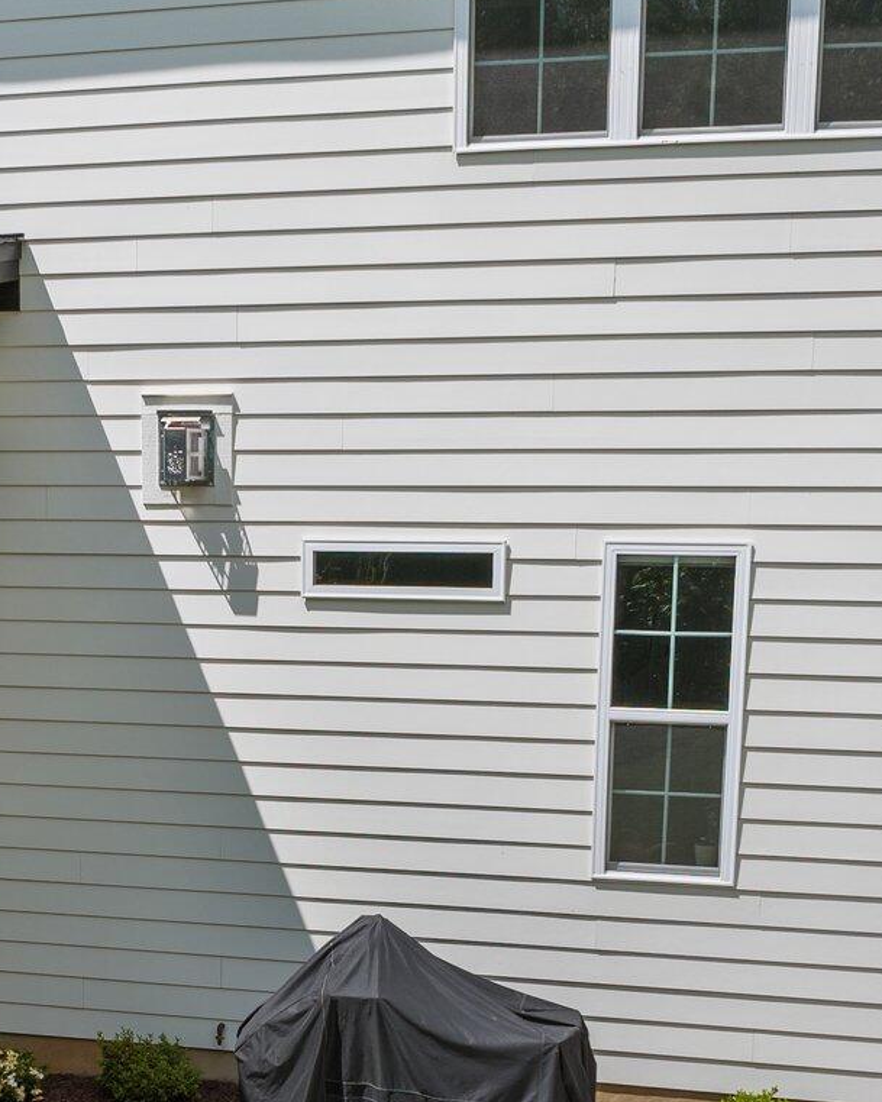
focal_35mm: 63
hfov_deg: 24.1
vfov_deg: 28.9
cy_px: 984
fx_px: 2055
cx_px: 278
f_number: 2.8
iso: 100
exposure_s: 1/2000
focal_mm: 12.29
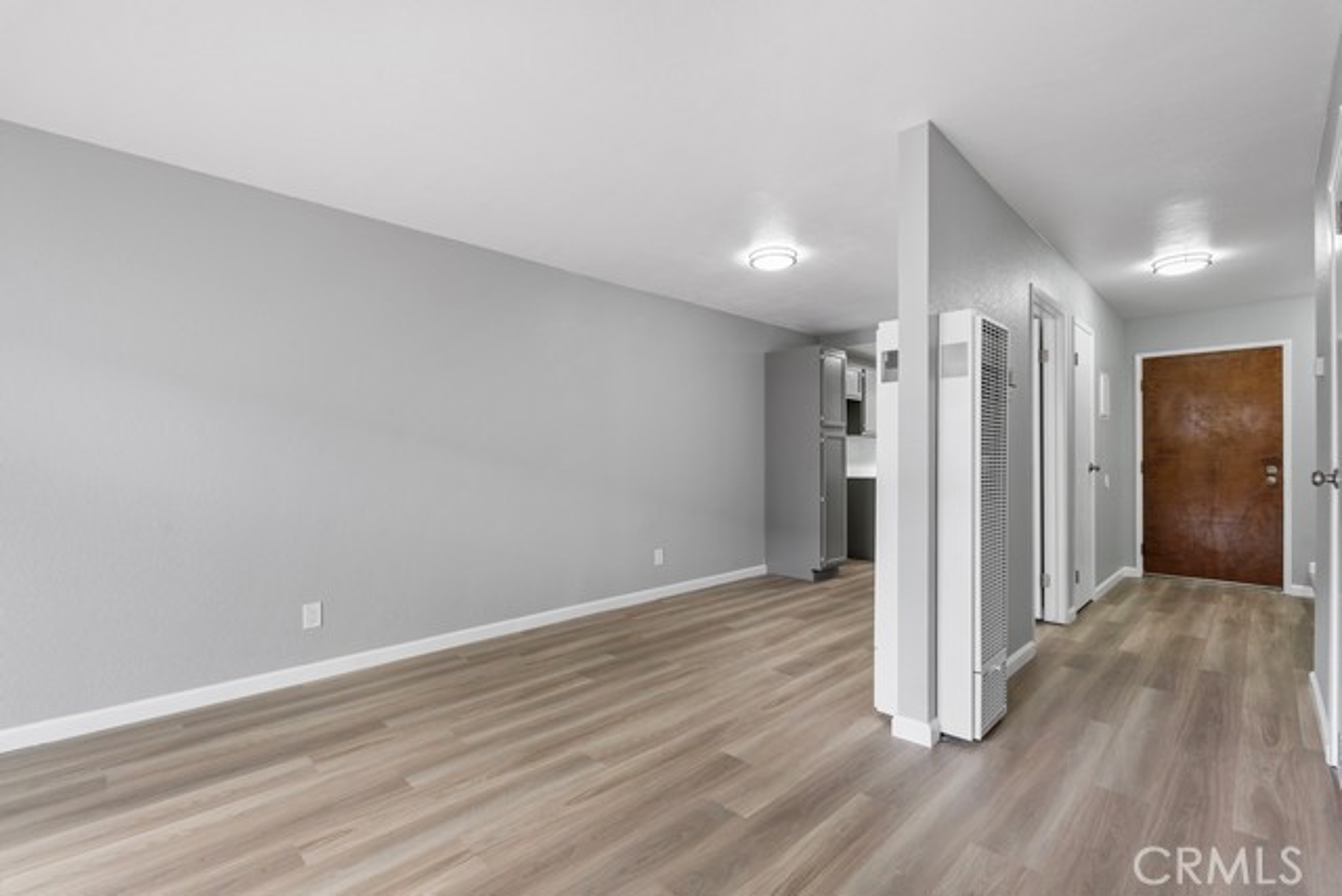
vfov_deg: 72.1
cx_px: 671
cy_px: 448
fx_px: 615
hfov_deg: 95.0
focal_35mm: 16
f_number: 8
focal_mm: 16.5
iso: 400
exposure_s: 1/3
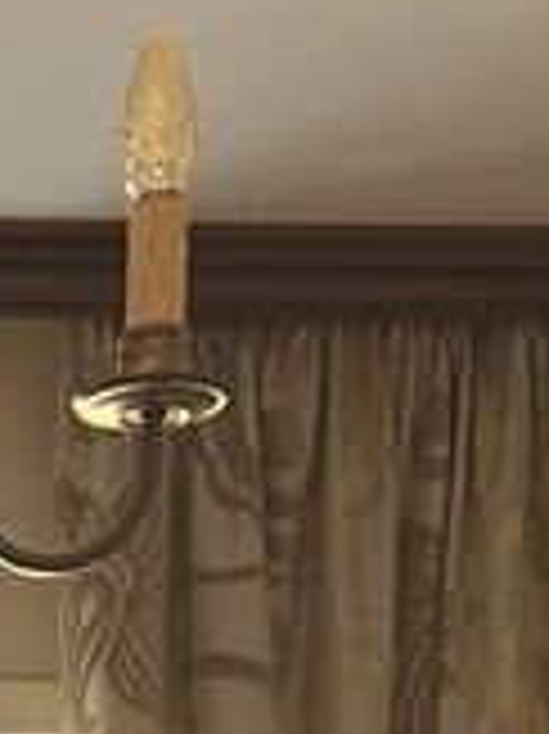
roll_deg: +2.3
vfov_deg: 9.5
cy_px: 2229
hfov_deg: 8.8
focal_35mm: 160
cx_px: -526
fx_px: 3388
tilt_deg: -10.7
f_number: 1.5
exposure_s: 1/121
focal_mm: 5.7
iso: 50
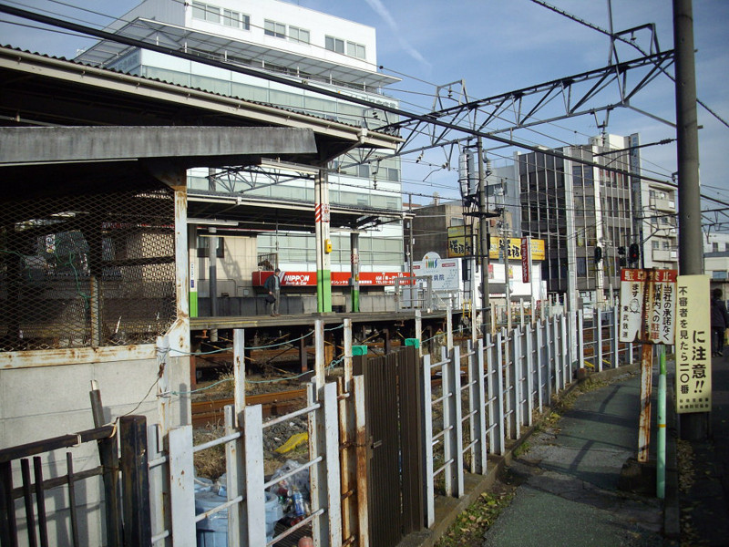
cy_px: 274
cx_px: 364
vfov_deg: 38.7
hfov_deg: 50.1
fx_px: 779
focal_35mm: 37
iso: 80
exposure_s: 1/250
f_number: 5.6
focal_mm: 6.2
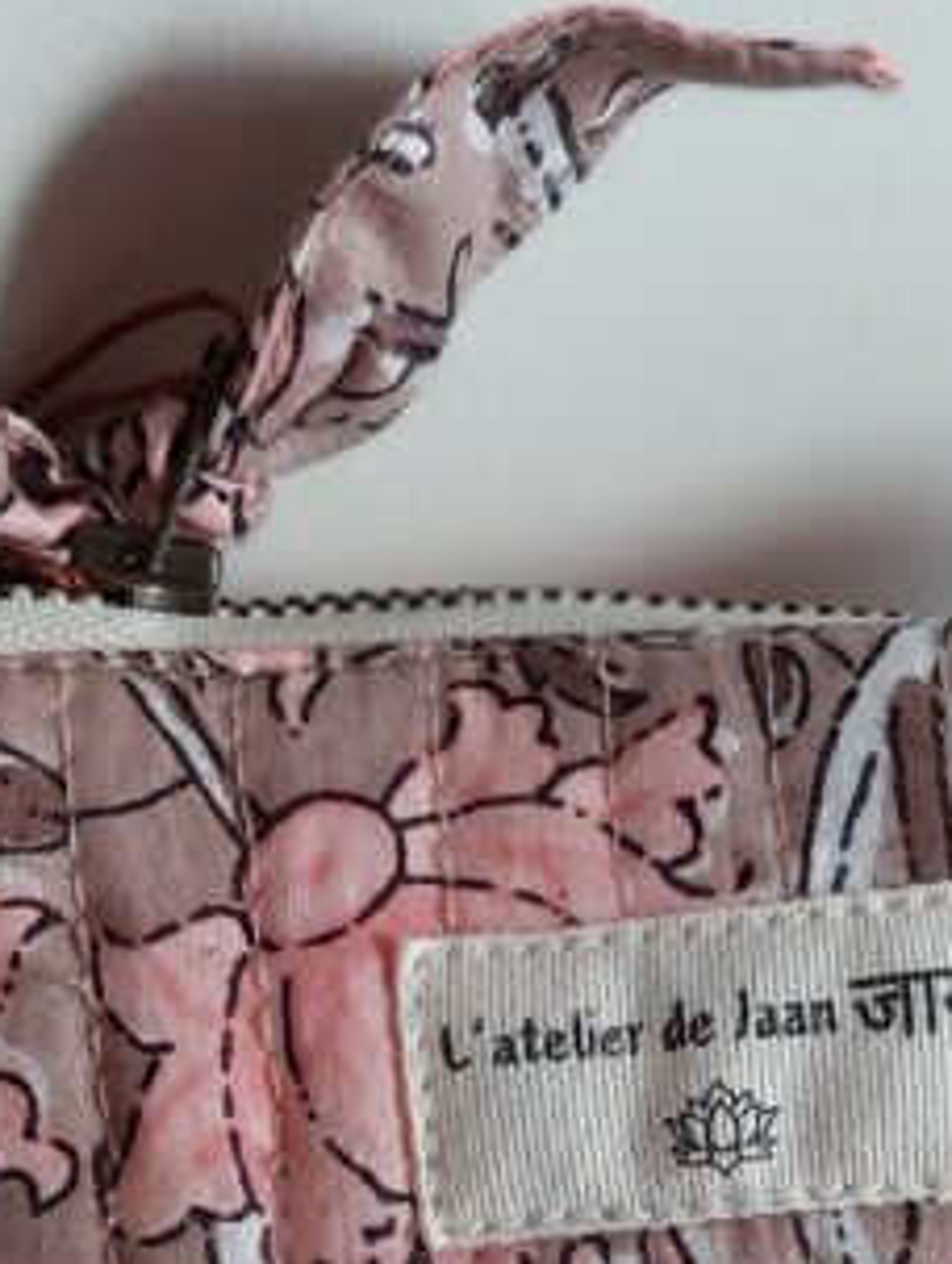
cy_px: 1452
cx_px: 576
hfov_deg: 18.2
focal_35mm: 81
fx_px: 2964
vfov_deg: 22.5
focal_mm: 5.23
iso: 125
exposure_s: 1/25
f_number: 1.8
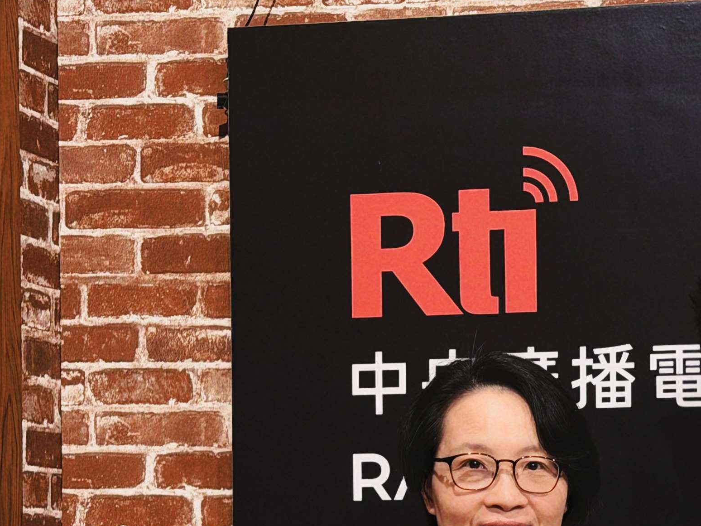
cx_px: 614
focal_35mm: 125
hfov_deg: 15.6
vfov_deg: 11.7
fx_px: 2531
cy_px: 542
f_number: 1.78
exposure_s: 1/60
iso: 80
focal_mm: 6.76
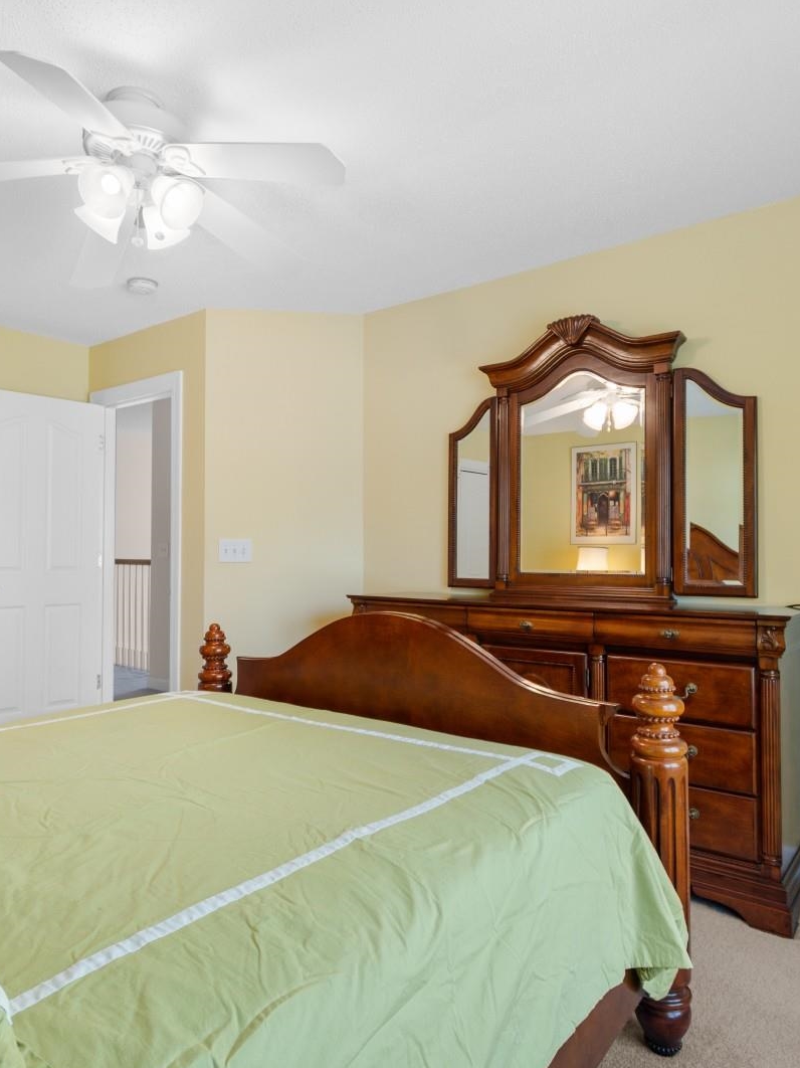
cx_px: 369
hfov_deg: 61.0
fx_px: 678
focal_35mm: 22
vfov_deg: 76.4
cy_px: 541
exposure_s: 1/25
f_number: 4.5
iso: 100
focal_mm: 10
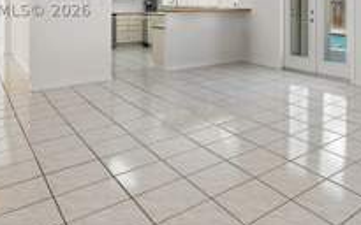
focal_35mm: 31
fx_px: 305
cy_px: 8
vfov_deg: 37.0
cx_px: 285
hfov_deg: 57.0
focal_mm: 13
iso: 125
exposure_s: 1/25
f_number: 11
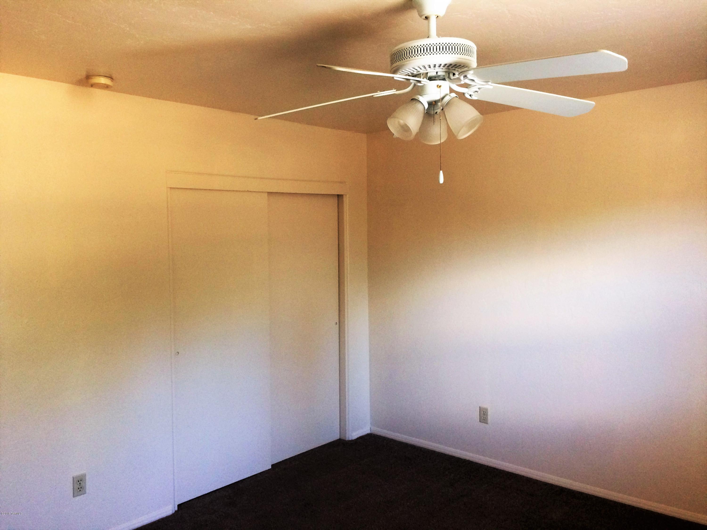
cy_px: 265
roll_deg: +2.4
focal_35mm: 29
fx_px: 592
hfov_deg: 61.7
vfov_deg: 48.2
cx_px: 354
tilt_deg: -3.0
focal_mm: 4.15
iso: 125
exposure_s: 1/30
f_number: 2.2
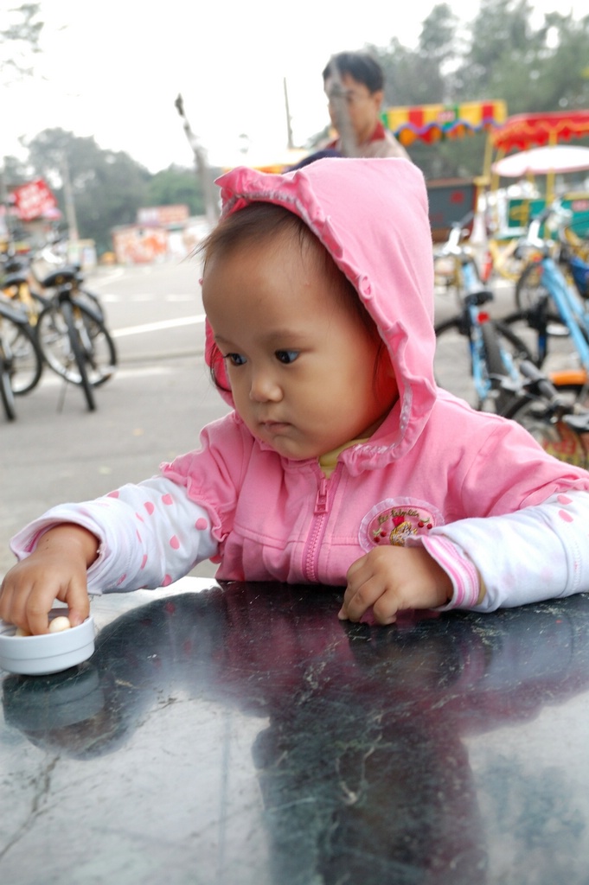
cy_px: 442
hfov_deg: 25.7
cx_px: 294
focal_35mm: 52
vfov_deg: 37.9
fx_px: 1291
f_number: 5.6
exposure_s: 1/50
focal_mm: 35
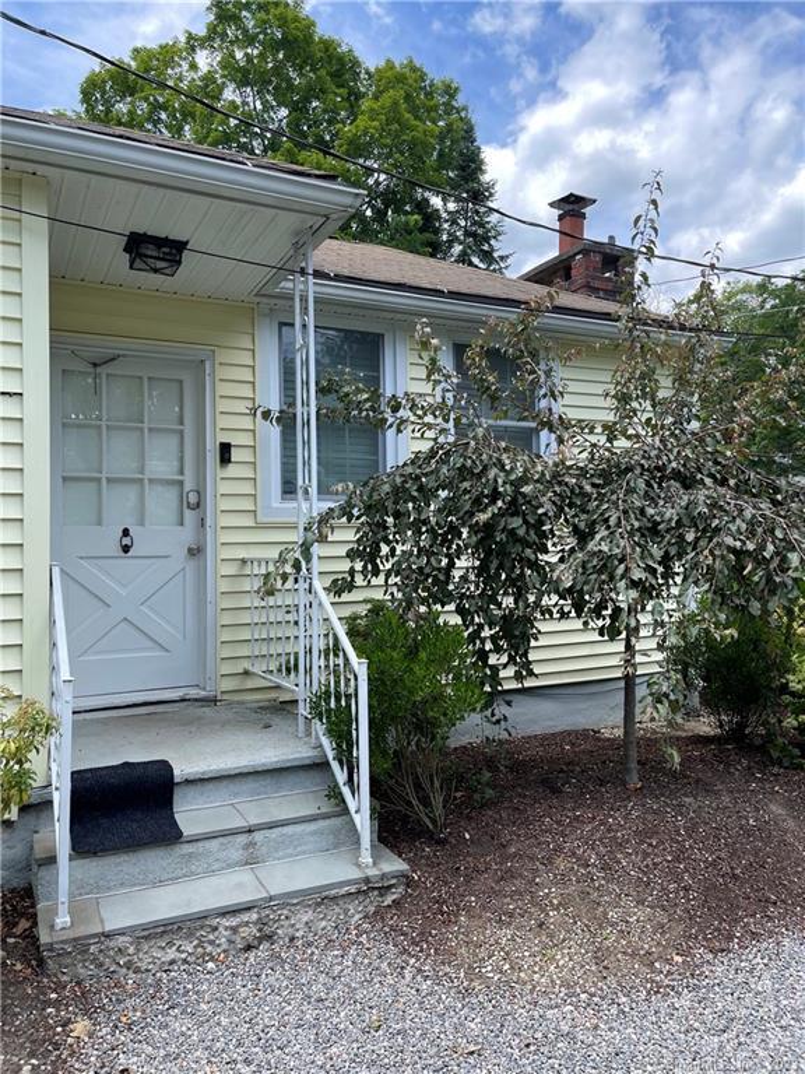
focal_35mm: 26
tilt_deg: +1.4
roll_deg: +0.0
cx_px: 402
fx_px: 806
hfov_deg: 53.1
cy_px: 537
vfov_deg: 67.3
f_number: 1.6
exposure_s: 1/836
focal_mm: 5.1
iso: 32
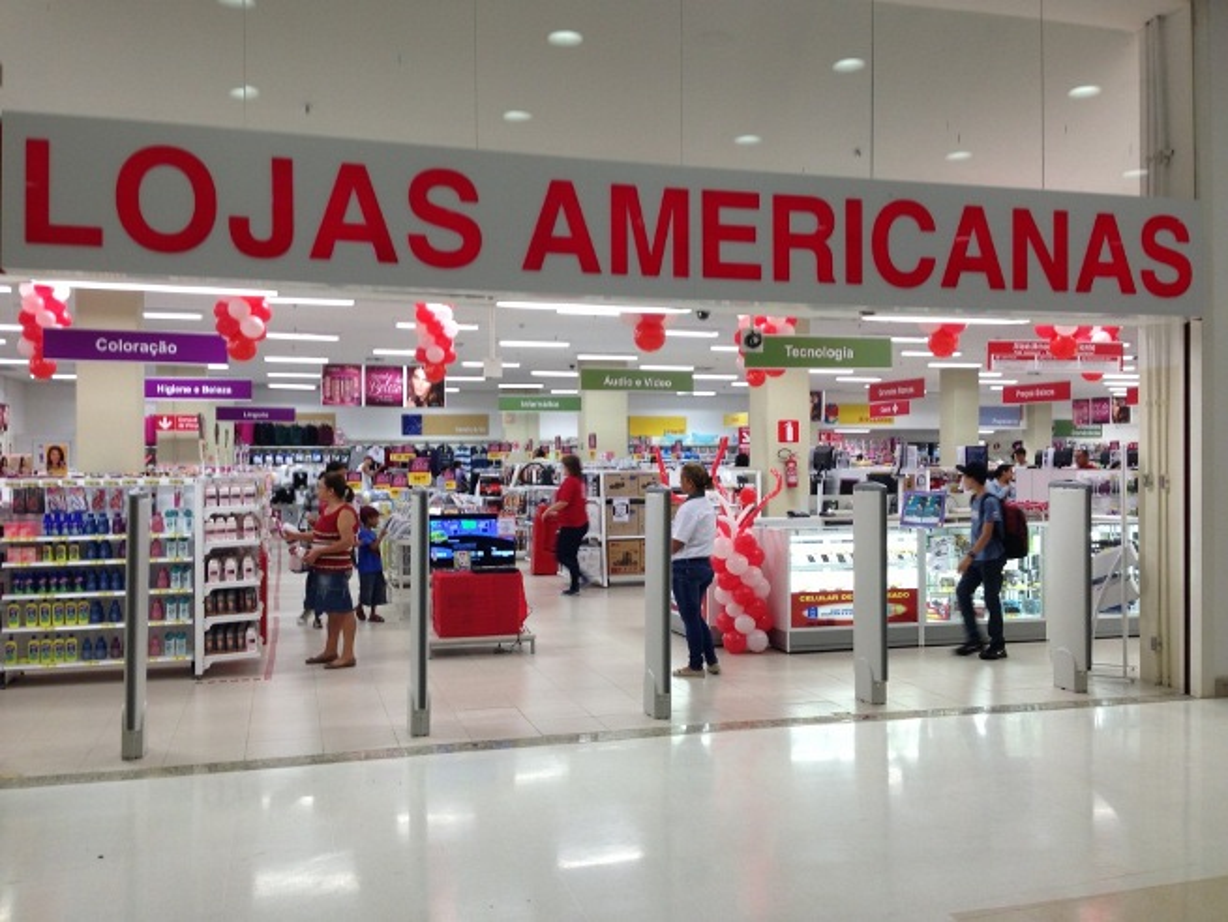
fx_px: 1171
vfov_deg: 43.0
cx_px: 614
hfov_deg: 55.3
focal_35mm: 33
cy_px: 461
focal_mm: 4.13
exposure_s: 1/30
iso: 50
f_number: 2.4
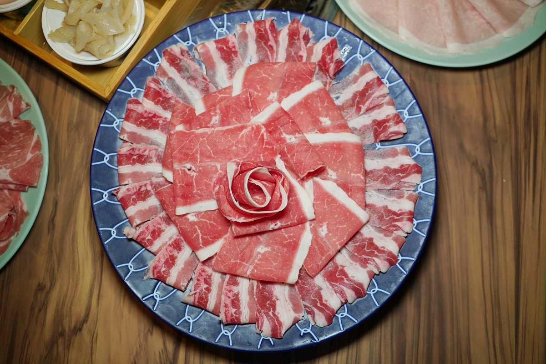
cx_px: 273
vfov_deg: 46.4
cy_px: 182
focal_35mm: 28
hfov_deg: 65.5
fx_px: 425
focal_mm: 28
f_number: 4
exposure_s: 1/60
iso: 250
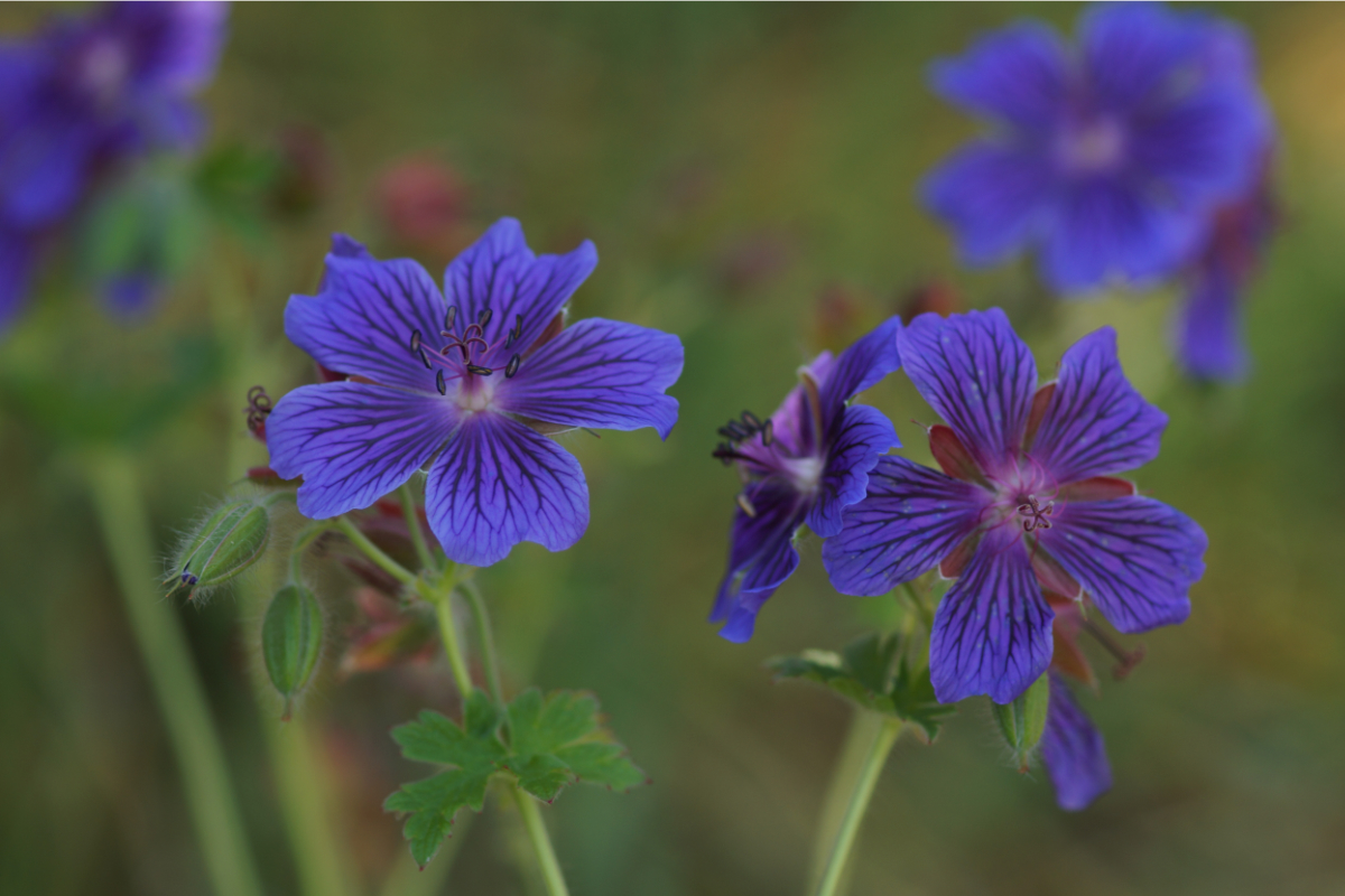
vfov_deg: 9.1
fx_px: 5604
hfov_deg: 13.7
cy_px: 448
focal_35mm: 150
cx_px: 672
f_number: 3.2
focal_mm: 100
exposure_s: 1/160
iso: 100
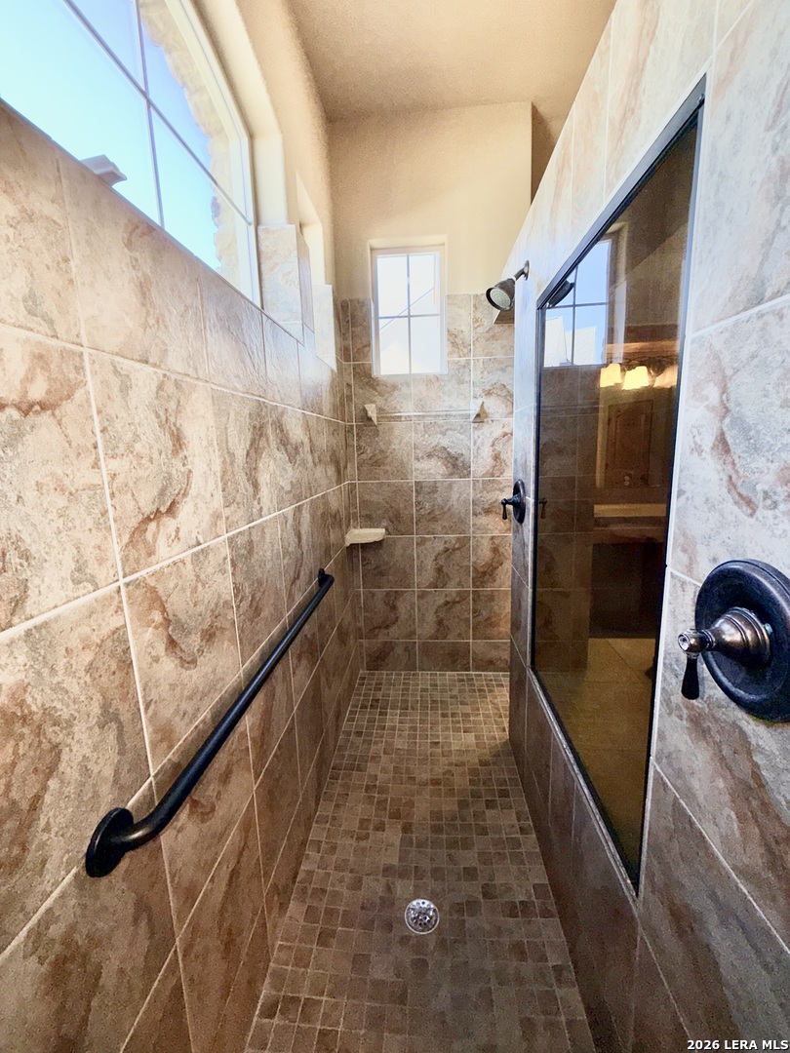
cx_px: 395
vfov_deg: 102.1
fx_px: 426
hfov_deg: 85.7
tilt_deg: -10.1
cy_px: 526
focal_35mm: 14
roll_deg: +1.7
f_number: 2.2
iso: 20
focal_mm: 2.22
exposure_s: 1/60
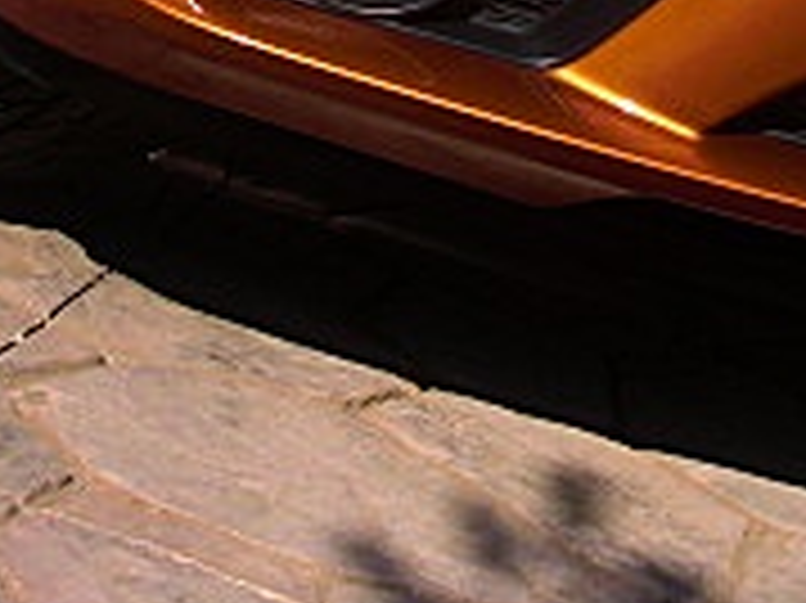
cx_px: 707
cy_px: -333
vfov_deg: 11.0
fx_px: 3002
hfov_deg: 15.1
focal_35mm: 129
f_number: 2.8
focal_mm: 6.3
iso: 50
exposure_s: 1/800
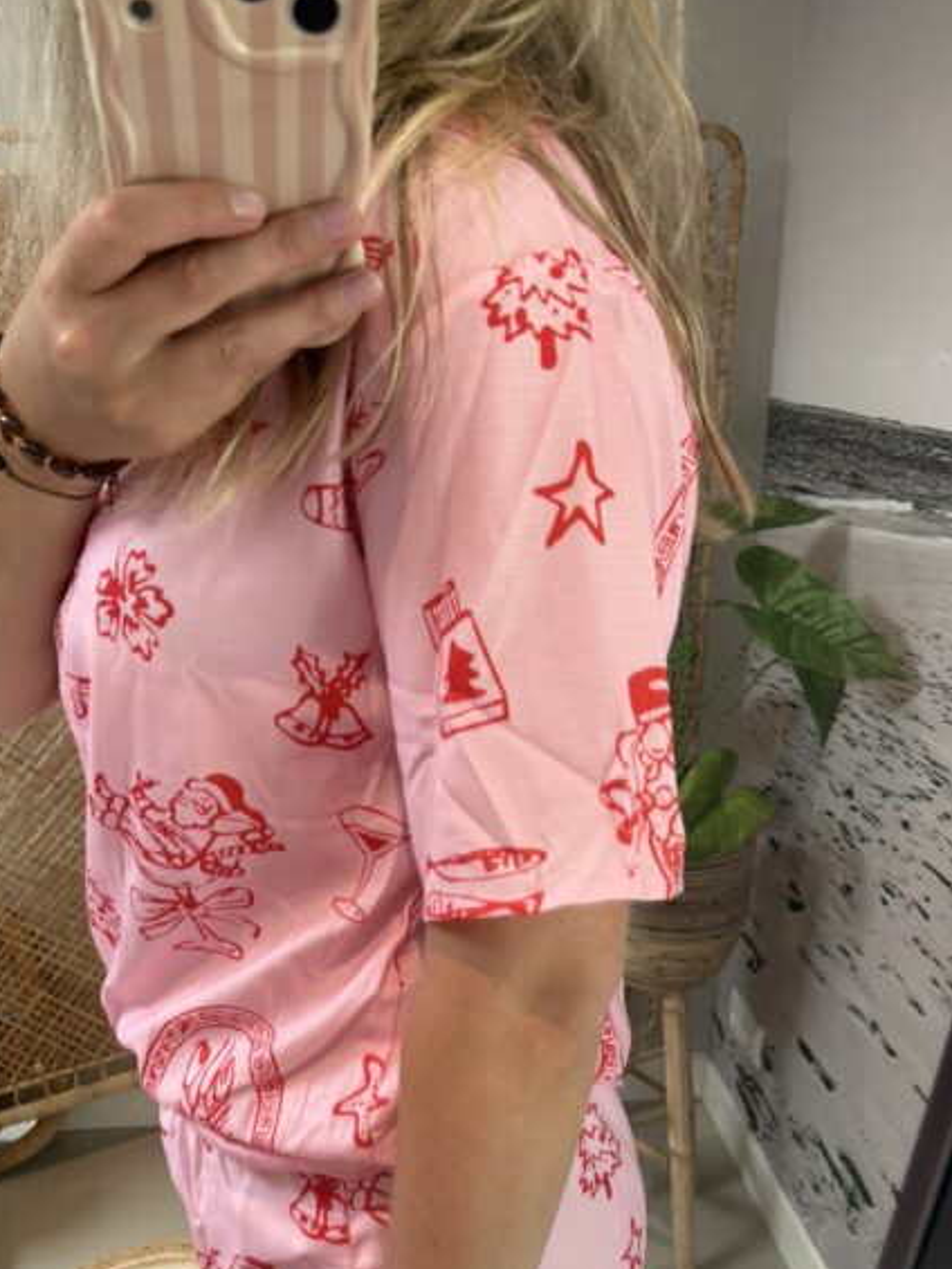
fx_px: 1246
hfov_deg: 41.7
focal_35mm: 34
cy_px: 851
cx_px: 406
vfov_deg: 52.9
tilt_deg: -45.2
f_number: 1.78
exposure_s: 1/121
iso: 200
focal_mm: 6.76
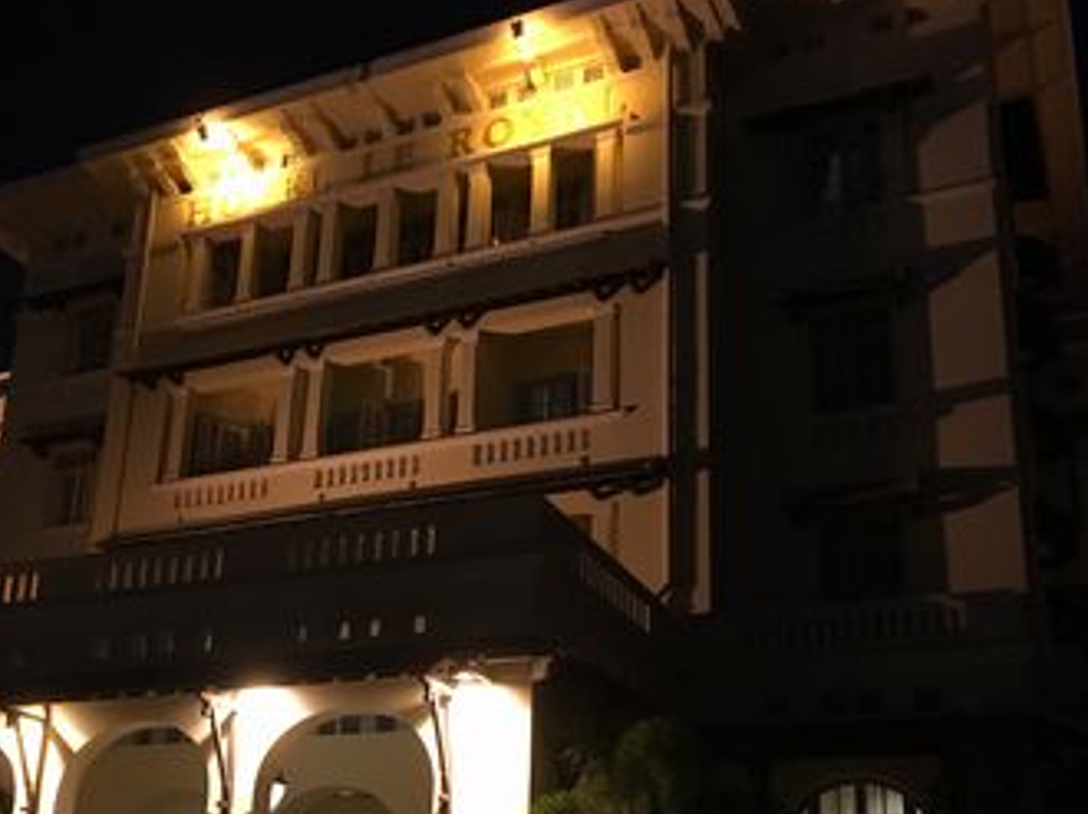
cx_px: 419
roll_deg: -3.3
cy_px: 568
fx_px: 1382
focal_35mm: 44
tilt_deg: +18.6
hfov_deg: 42.7
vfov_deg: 32.4
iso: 200
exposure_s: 1/17
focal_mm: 4.15
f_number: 2.2
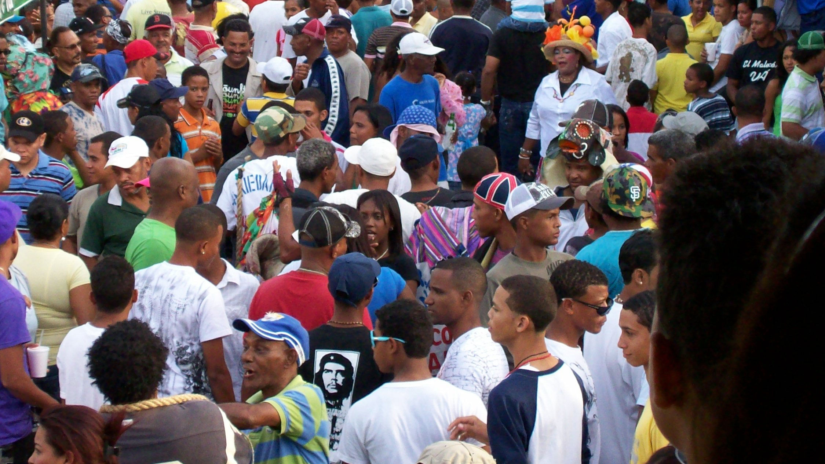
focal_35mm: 120
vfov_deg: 10.1
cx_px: 346
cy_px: 92
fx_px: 2625
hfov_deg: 17.8
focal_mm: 14.3
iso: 200
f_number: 4.3
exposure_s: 1/183
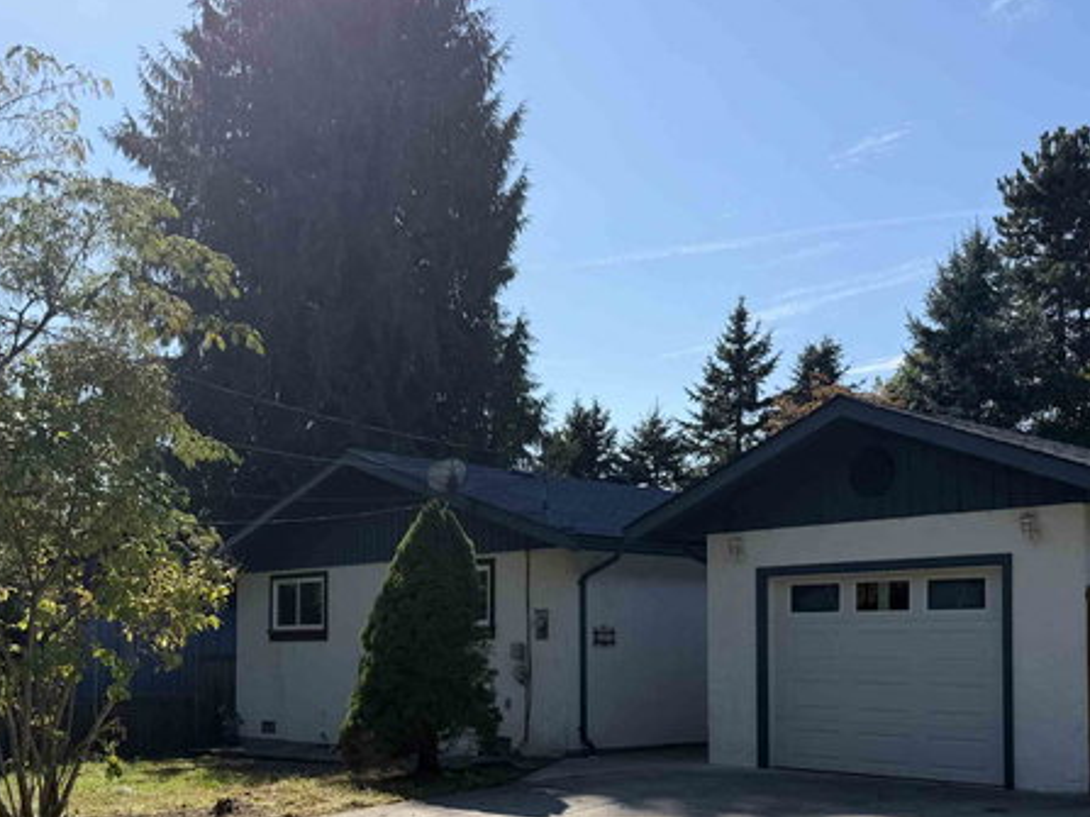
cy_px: 598
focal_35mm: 43
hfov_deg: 43.8
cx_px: 468
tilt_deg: +2.2
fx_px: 1354
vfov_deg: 33.0
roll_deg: +0.1
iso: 80
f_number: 1.78
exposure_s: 1/4673
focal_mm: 6.76
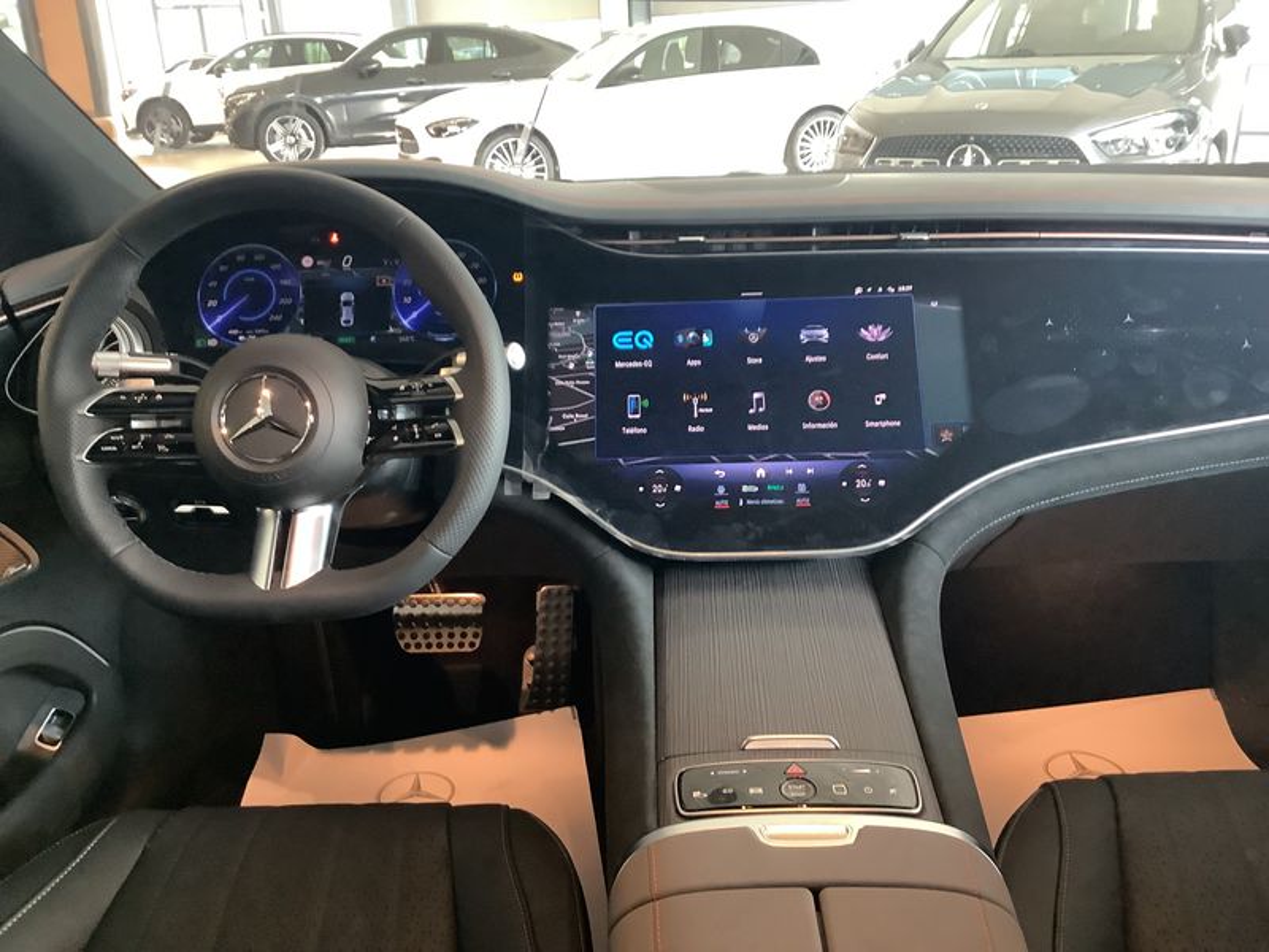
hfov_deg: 58.4
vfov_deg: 45.4
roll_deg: +2.7
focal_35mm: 31
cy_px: 476
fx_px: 1136
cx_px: 634
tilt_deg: -21.9
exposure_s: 1/25
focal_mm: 3.3
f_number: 2.4
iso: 320
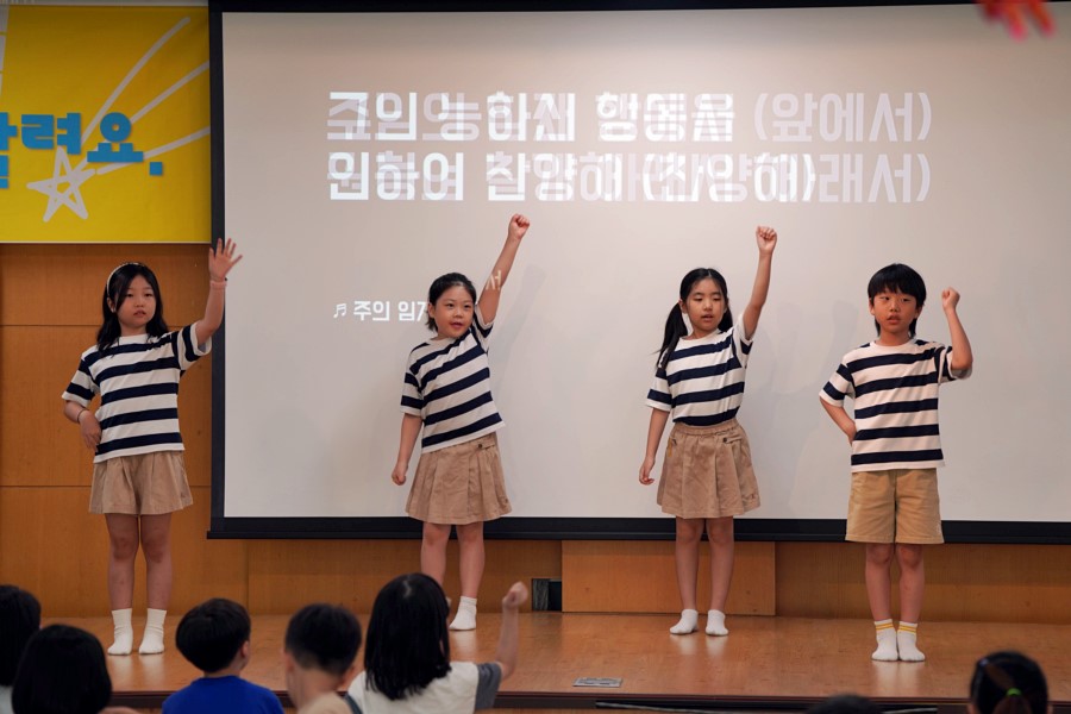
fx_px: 3510
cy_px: 357
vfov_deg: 11.6
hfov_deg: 17.3
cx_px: 536
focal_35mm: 118
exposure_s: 1/160
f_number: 4
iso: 400
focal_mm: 118
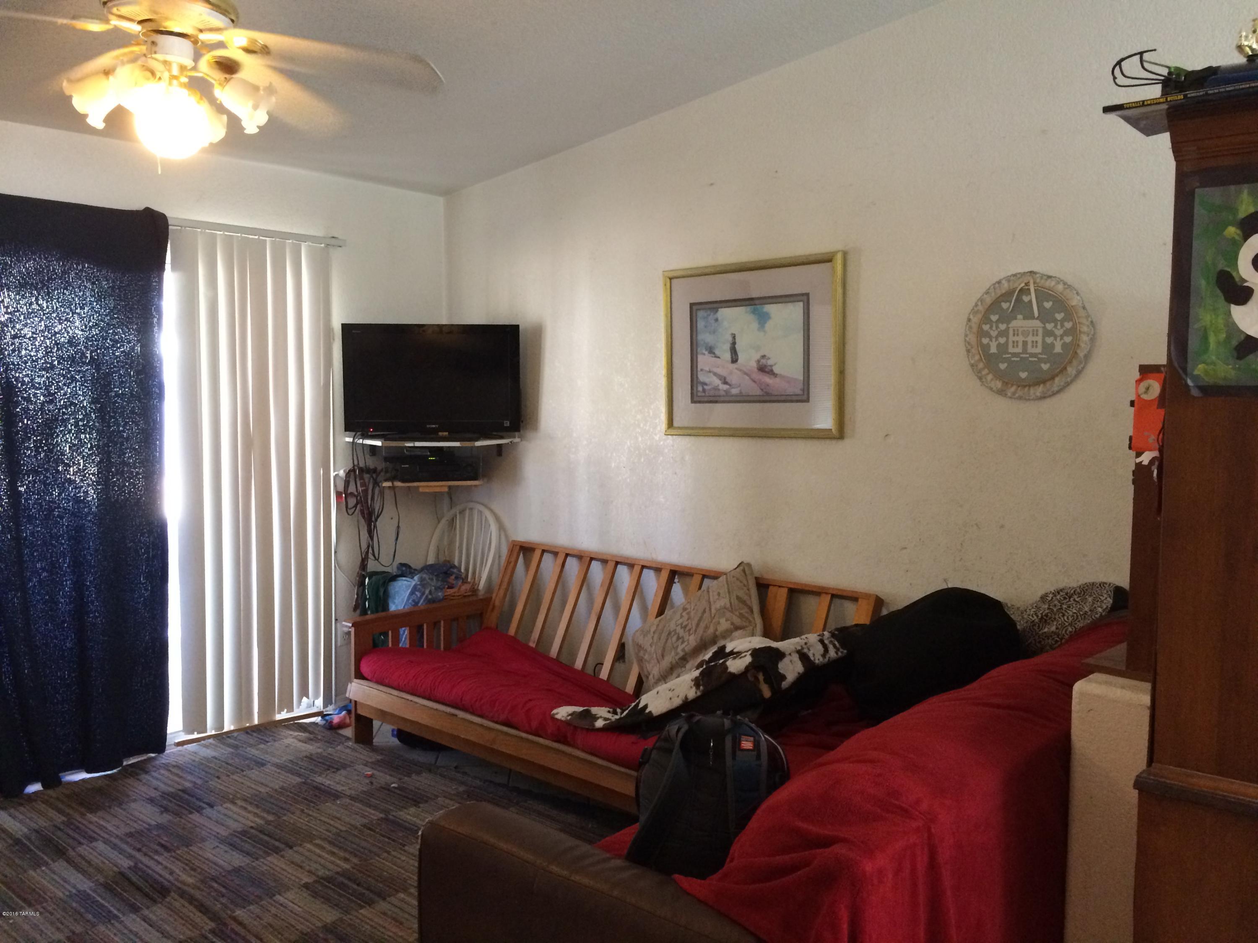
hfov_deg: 61.7
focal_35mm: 29
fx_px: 1054
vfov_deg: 48.2
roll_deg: +0.5
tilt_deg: -4.5
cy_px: 472
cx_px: 629
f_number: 2.2
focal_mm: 4.15
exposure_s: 1/30
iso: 250
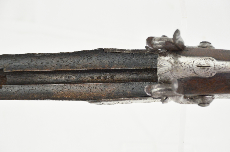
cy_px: 76
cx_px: 115
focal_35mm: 112
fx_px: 717
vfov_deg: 12.1
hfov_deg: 18.2
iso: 560
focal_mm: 75
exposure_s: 1/250
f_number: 5.3
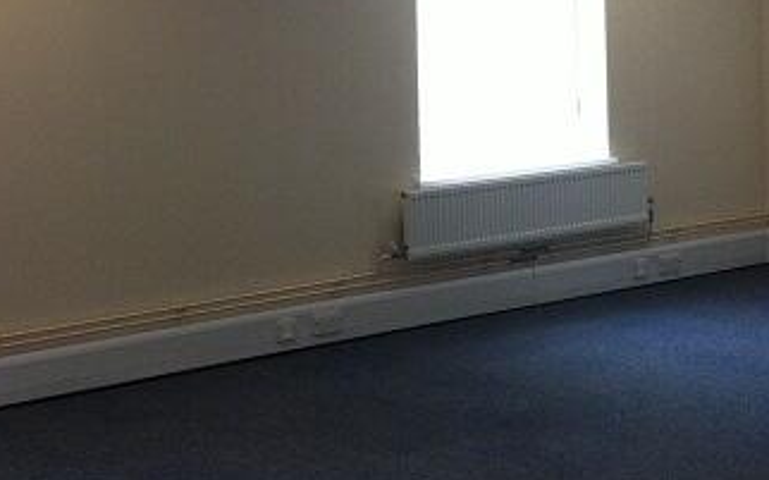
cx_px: 353
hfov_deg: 22.6
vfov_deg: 13.9
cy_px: -39
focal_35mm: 92
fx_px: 1927
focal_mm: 3.85
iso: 100
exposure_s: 1/120
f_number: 2.8
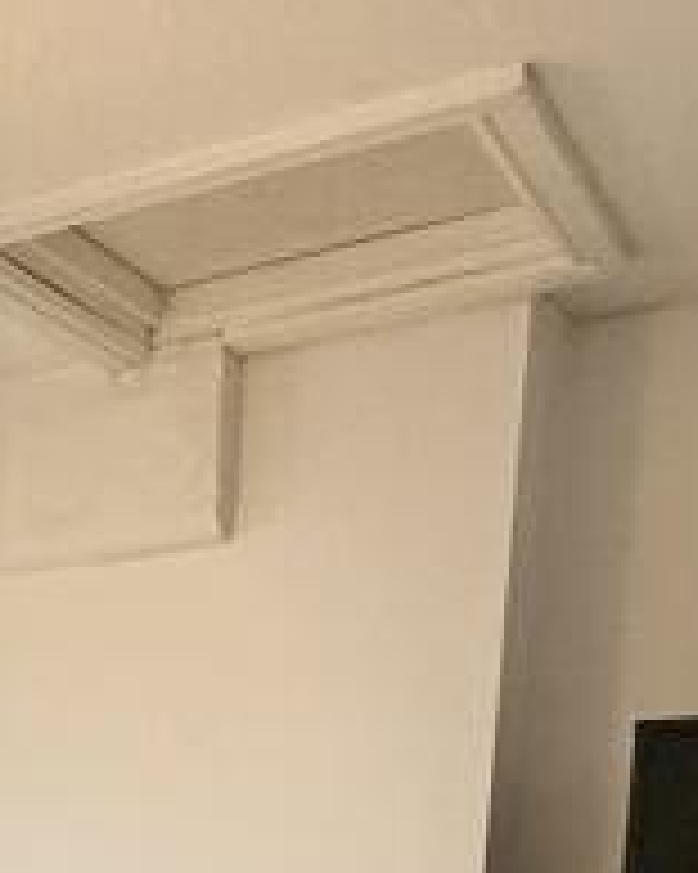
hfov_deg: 17.9
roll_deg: -0.4
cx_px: -473
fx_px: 1861
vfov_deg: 22.7
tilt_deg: -8.5
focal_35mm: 72
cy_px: 1215
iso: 400
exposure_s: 1/50
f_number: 2.2
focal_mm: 2.22
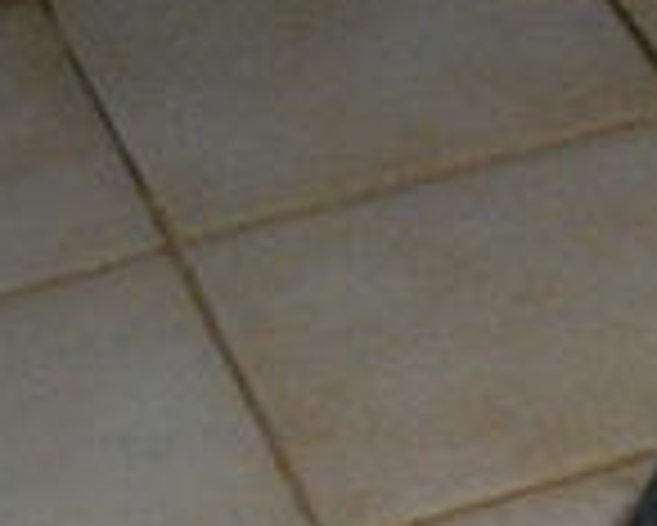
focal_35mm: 207
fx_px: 4028
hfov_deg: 9.1
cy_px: 1259
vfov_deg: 7.1
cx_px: 1012
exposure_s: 1/50
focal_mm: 5.7
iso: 200
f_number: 2.9
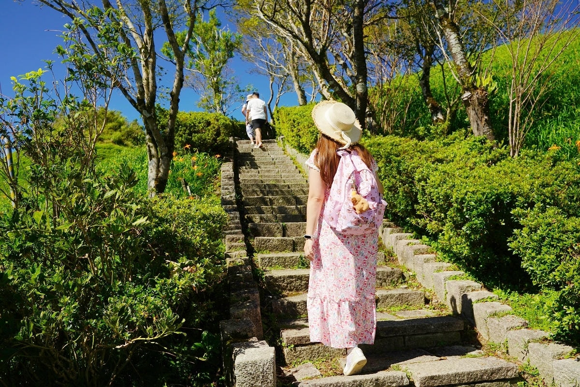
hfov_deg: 60.3
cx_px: 290
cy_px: 194
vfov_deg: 42.3
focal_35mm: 31
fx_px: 499
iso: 100
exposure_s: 1/125
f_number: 8
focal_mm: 31
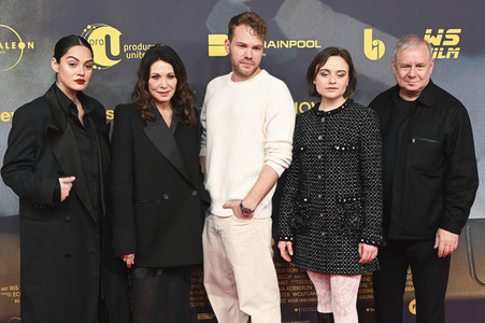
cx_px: 242
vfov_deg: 35.9
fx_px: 498
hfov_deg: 51.9
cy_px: 162
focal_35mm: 37
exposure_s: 1/160
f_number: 5.6
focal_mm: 37
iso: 800
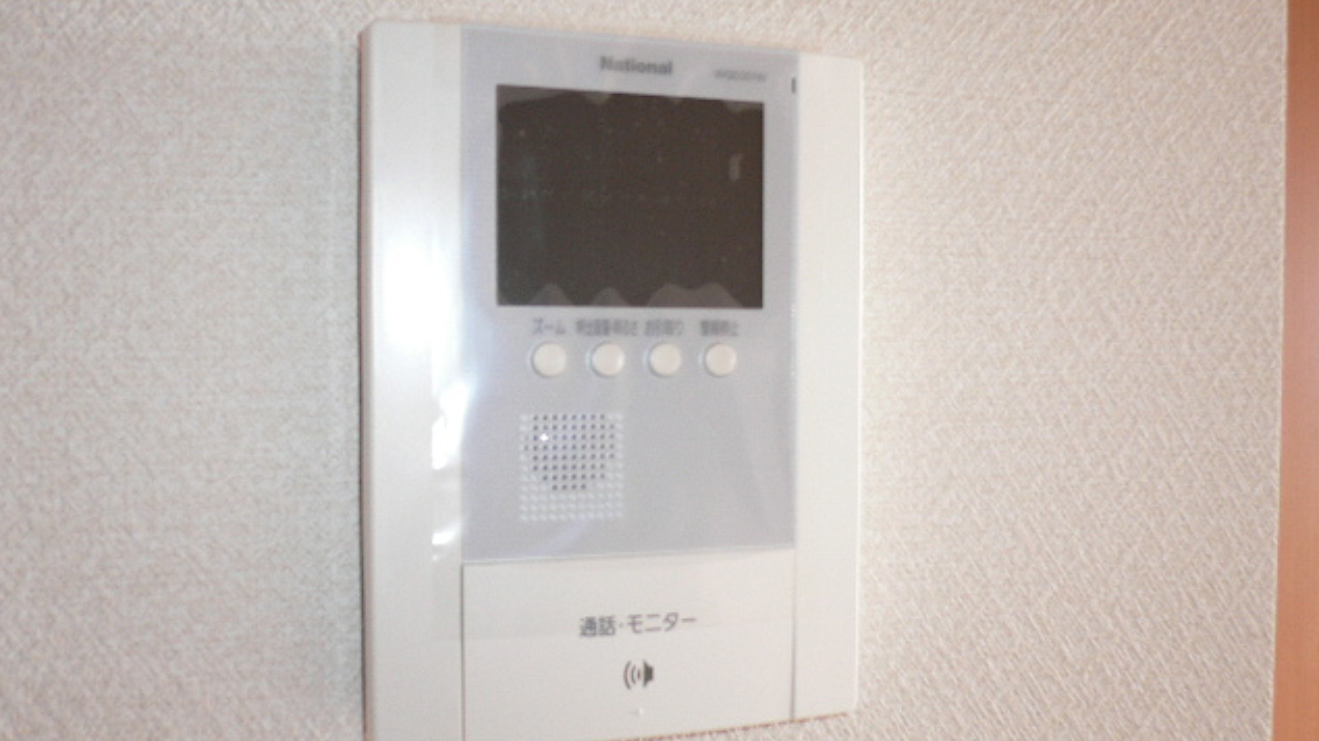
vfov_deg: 26.5
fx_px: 1574
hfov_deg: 45.5
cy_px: 417
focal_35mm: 45
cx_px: 663
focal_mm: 6.8
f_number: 3.1
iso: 100
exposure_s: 1/10
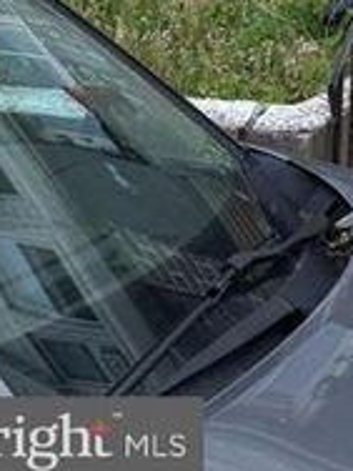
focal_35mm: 85
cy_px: -349
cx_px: 558
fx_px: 1156
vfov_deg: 18.5
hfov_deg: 15.7
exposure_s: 1/453
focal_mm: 6.76
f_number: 1.78
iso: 100
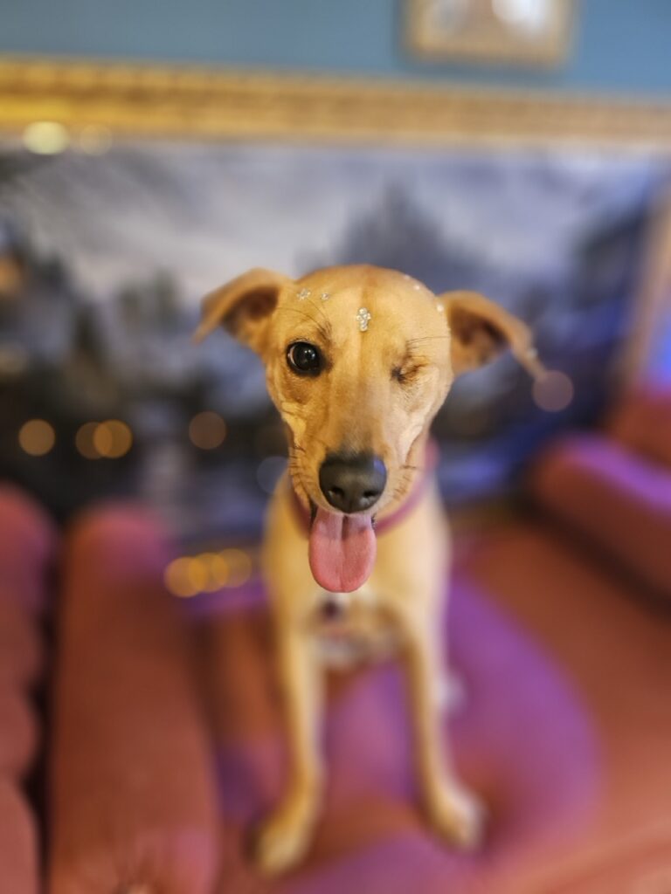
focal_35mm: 23
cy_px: 447
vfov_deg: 73.9
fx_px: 594
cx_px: 336
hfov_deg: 58.9
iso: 640
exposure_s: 1/60
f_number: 1.8
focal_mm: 5.4
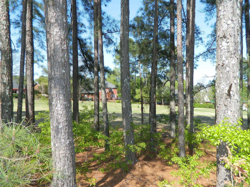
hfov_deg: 65.3
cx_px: 129
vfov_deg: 51.3
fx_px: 195
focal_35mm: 27
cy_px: 96
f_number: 3.1
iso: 110
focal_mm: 4.5
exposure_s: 1/500
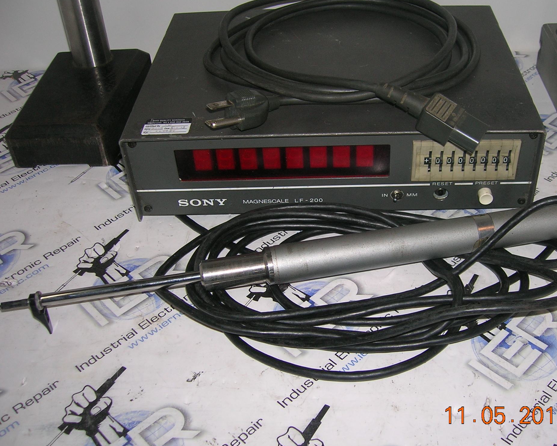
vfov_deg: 36.5
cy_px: 211
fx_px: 676
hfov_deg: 44.5
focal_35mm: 41
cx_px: 344
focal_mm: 5.7
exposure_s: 1/60.1
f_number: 2.9
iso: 50
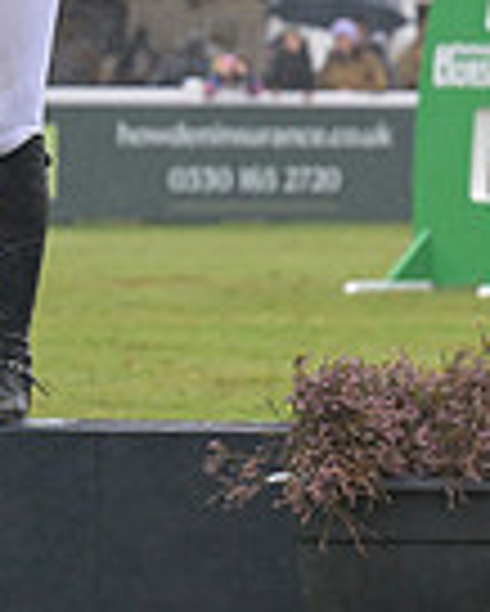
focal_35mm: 541
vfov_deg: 3.6
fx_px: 9796
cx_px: 1056
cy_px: -83
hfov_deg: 2.8
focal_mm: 135
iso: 1400
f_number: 5
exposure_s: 1/1000
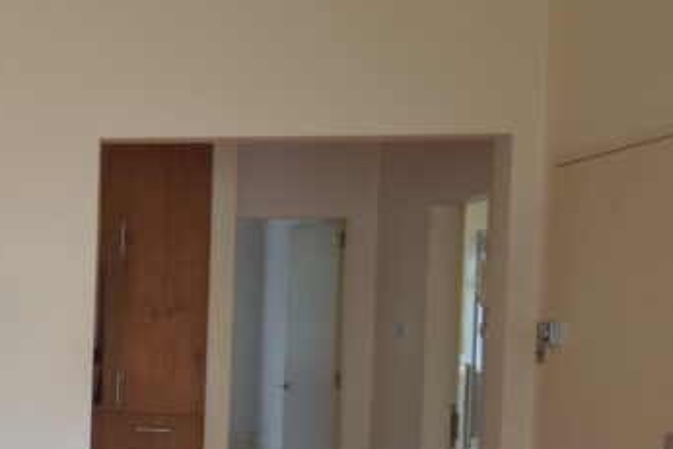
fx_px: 972
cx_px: -214
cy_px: 324
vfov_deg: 25.8
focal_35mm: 52
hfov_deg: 30.0
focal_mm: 10
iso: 200
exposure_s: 1/30
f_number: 4
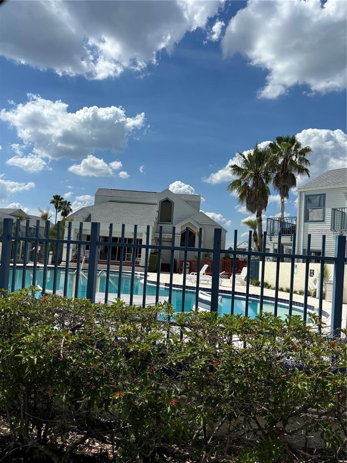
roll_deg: -4.6
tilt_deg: +4.3
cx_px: 174
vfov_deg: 67.3
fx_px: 348
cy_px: 232
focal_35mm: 26
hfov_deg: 53.1
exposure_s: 1/5952
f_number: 1.6
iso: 50
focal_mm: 5.96
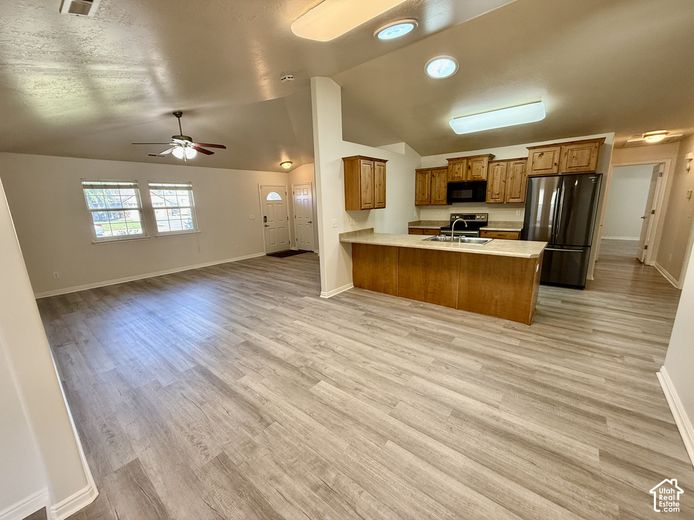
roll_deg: +1.6
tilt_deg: -11.4
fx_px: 281
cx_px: 347
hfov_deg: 102.1
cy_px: 260
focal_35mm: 14
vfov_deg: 85.7
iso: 250
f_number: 2.2
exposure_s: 1/120
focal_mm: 2.22
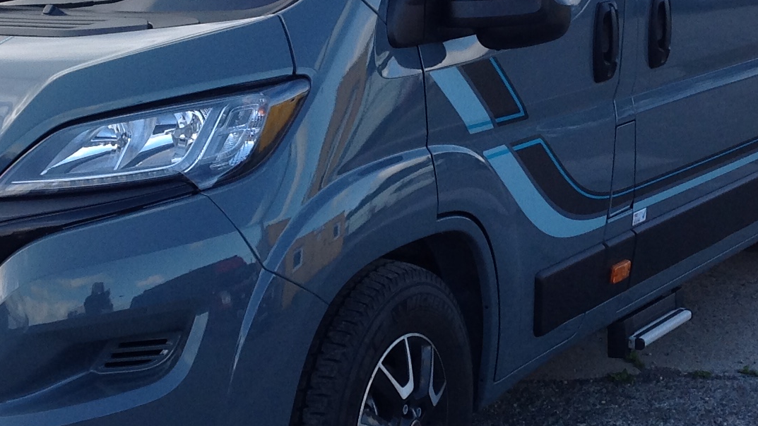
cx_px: 314
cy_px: 87
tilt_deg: -4.2
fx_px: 1849
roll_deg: +0.2
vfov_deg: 13.1
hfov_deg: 23.1
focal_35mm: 92
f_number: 2.4
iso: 50
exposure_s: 1/329
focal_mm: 4.28
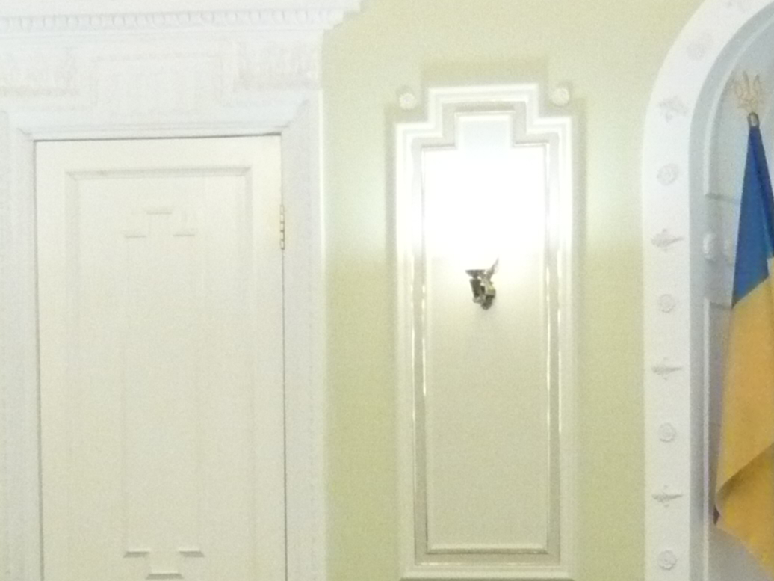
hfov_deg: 18.9
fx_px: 2325
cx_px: 365
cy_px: 840
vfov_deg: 13.5
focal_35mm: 104
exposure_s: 1/50
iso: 800
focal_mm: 5.5
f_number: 2.8
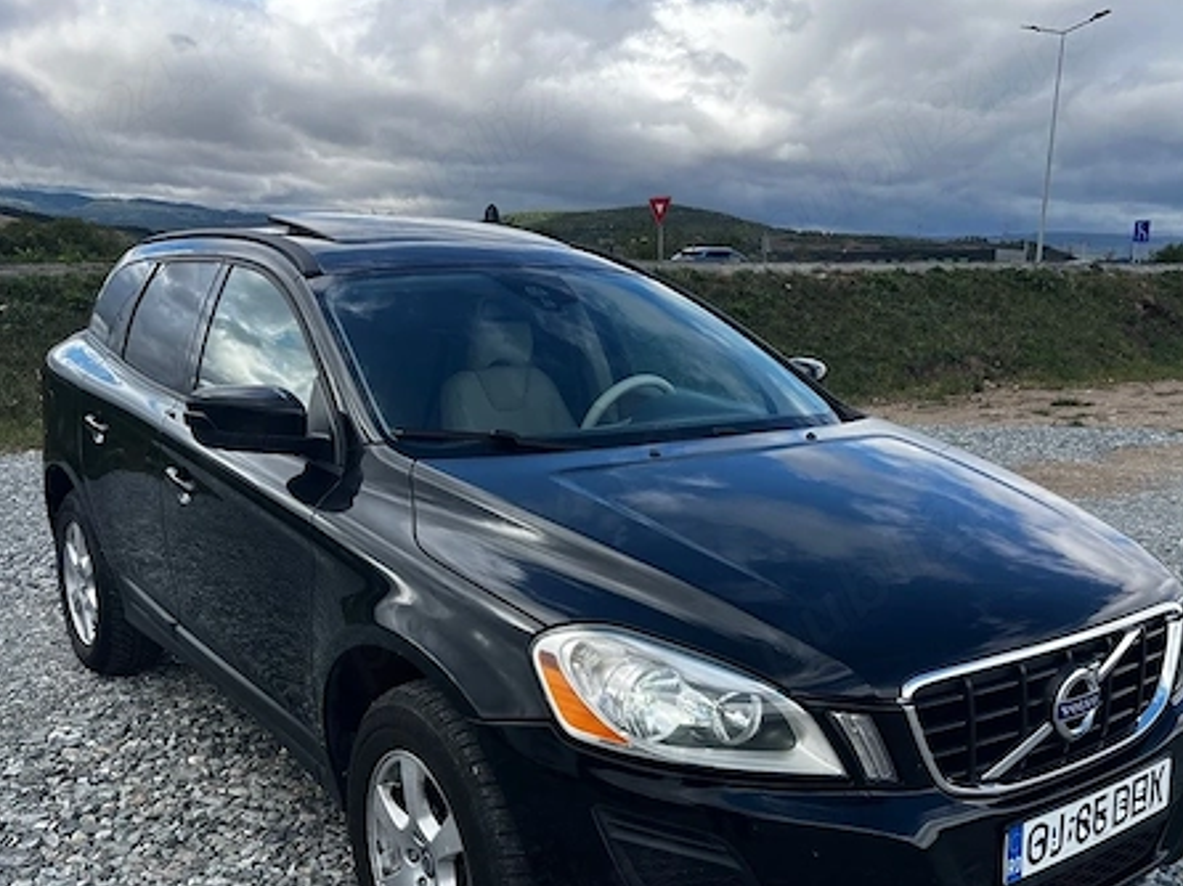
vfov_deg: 40.4
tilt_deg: -12.8
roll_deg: +0.4
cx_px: 618
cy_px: 560
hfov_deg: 52.6
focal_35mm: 35
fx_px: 1195
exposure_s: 1/1511
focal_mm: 5.7
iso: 50
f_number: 1.5
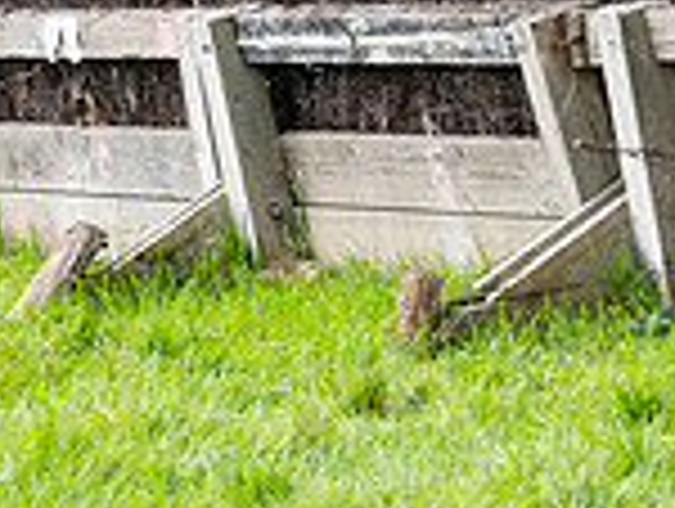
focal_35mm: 348
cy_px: -311
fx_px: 6797
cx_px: 62
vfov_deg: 4.3
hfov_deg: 5.7
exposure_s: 1/640
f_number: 6.3
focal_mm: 70
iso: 400
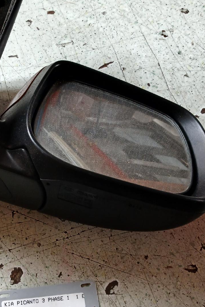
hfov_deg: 28.2
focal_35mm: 47
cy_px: 146
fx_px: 401
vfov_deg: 41.9
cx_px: 49
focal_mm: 3.98
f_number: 1.8
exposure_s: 1/50.3
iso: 125
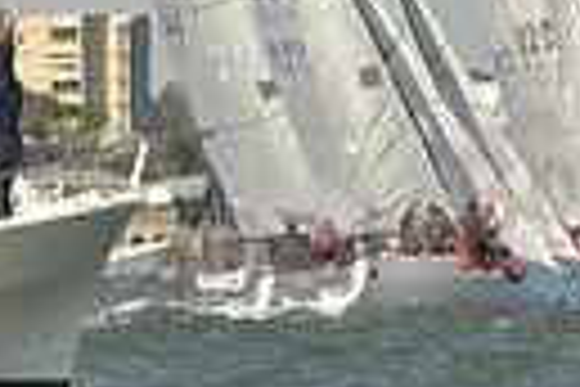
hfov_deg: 1.7
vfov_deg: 1.1
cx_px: 1039
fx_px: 19509
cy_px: -92
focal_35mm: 1211
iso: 200
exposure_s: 1/640
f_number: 8
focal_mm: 270
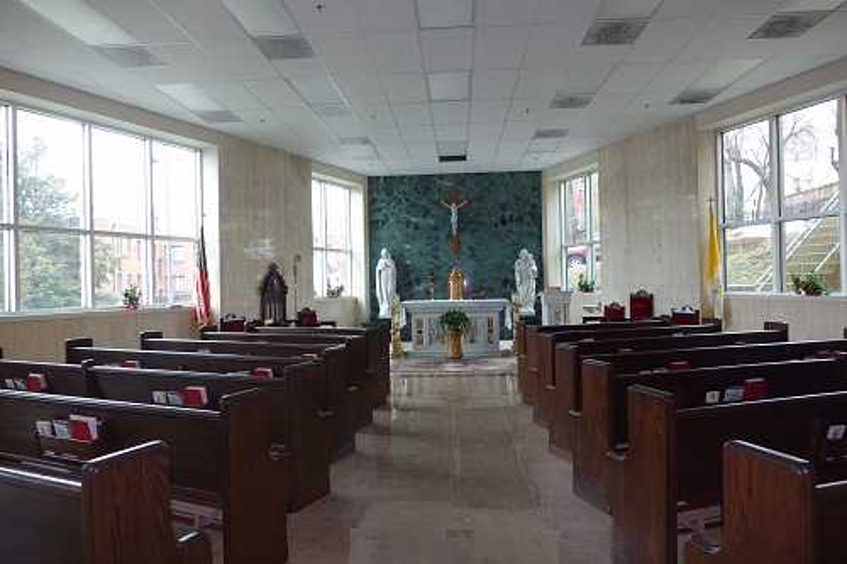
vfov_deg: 53.1
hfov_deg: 73.8
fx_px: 564
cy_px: 282
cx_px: 424
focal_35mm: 24
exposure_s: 1/50
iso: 125
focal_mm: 8.81
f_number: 2.8
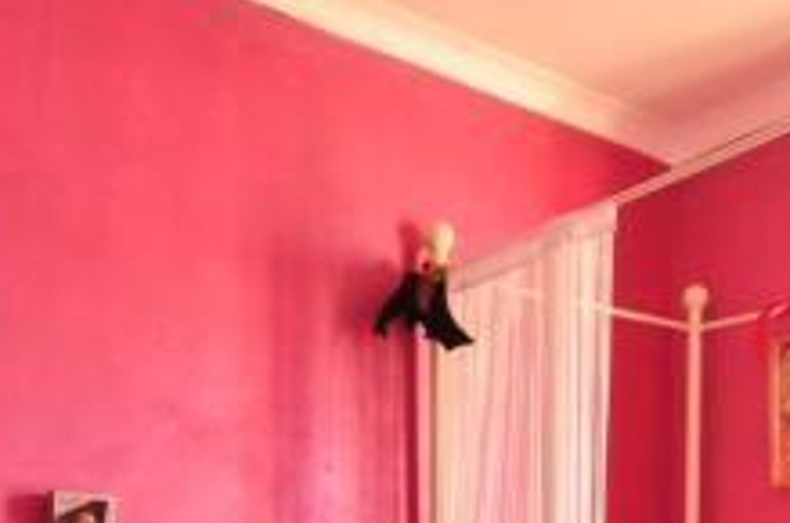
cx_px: 382
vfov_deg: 26.2
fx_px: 985
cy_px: 642
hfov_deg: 43.7
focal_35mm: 45
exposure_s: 1/3
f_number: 11
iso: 200
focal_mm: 10
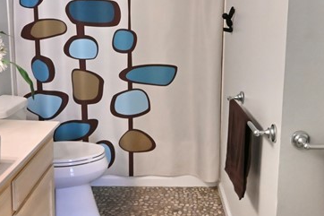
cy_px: 65
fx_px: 378
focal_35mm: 42
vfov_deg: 31.5
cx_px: 159
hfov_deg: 46.4
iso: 8000
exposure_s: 1/60
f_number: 11
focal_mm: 14
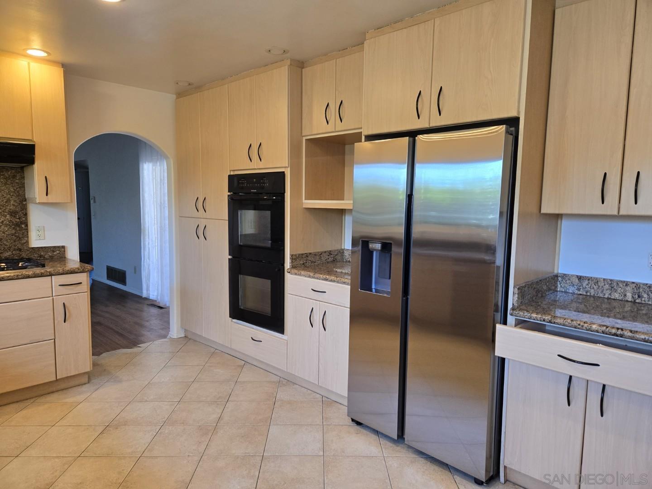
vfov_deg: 58.9
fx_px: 433
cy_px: 244
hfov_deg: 73.9
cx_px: 326
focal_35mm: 23
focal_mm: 5.4
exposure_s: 1/120
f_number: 1.8
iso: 125
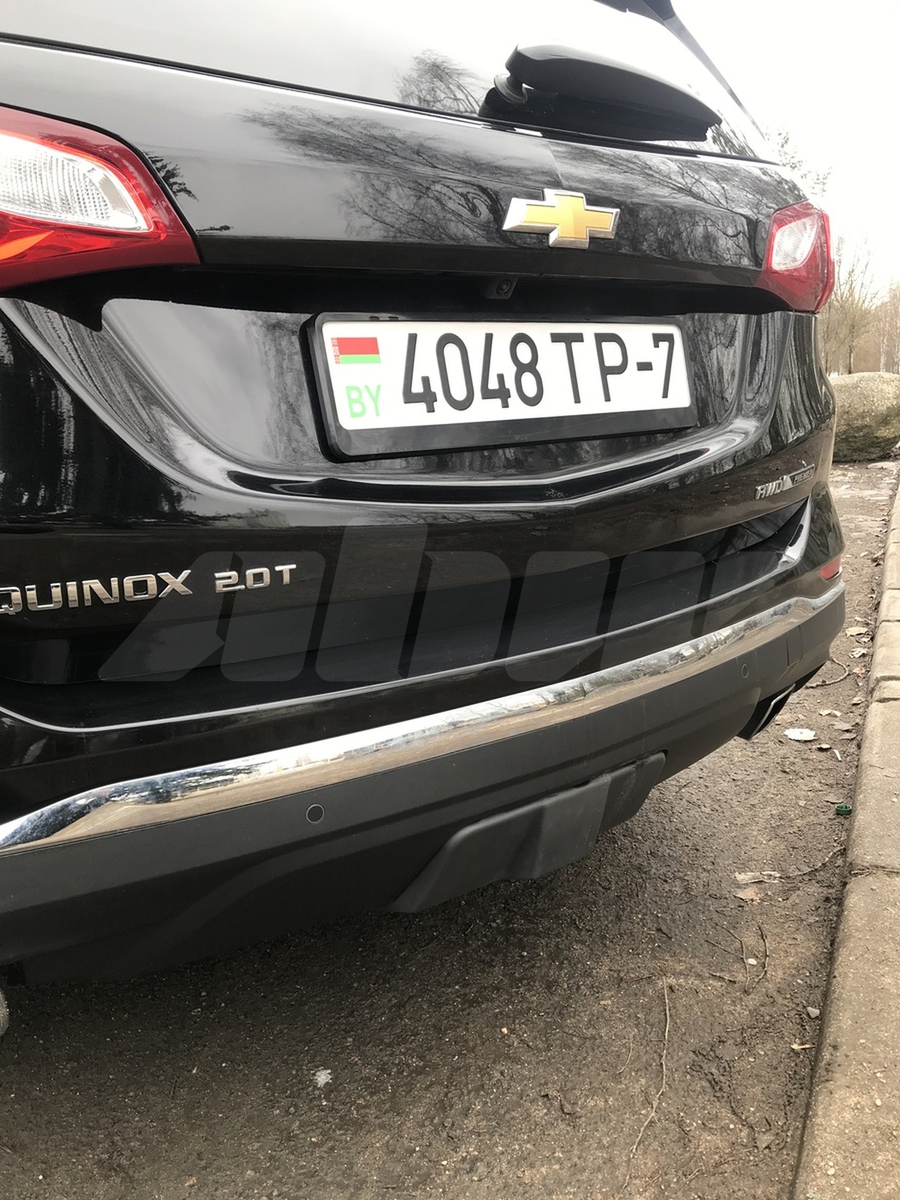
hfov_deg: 49.7
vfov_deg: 63.4
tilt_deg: -11.0
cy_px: 600
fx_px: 971
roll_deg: +1.5
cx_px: 450
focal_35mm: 28
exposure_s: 1/100
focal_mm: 3.99
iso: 20
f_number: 1.8
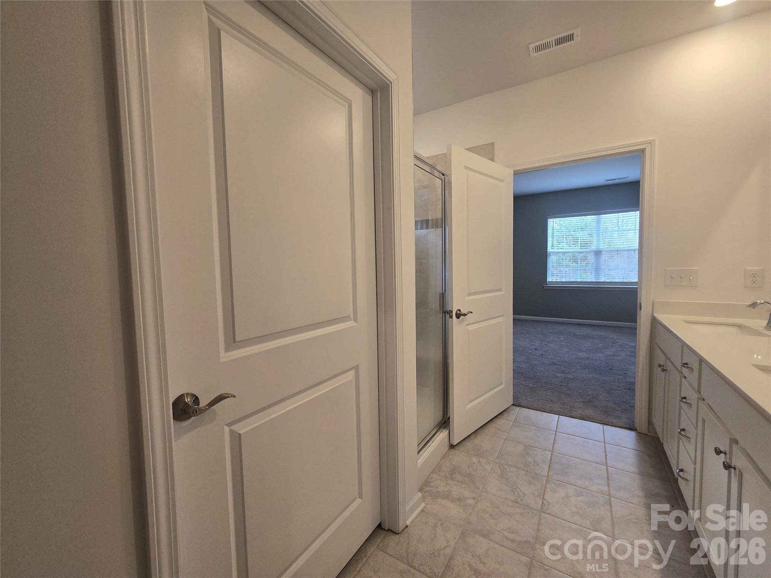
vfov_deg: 89.9
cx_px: 386
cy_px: 289
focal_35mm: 13
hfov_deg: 106.2
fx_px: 290
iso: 100
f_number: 2.2
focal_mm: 2.2
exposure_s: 1/60
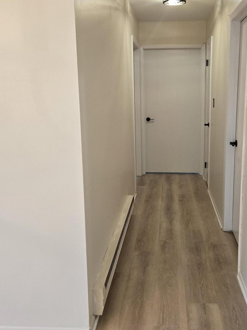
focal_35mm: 36
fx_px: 343
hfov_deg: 39.4
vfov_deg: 51.2
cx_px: 151
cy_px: 145
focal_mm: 5.4
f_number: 1.8
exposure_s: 1/120
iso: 160
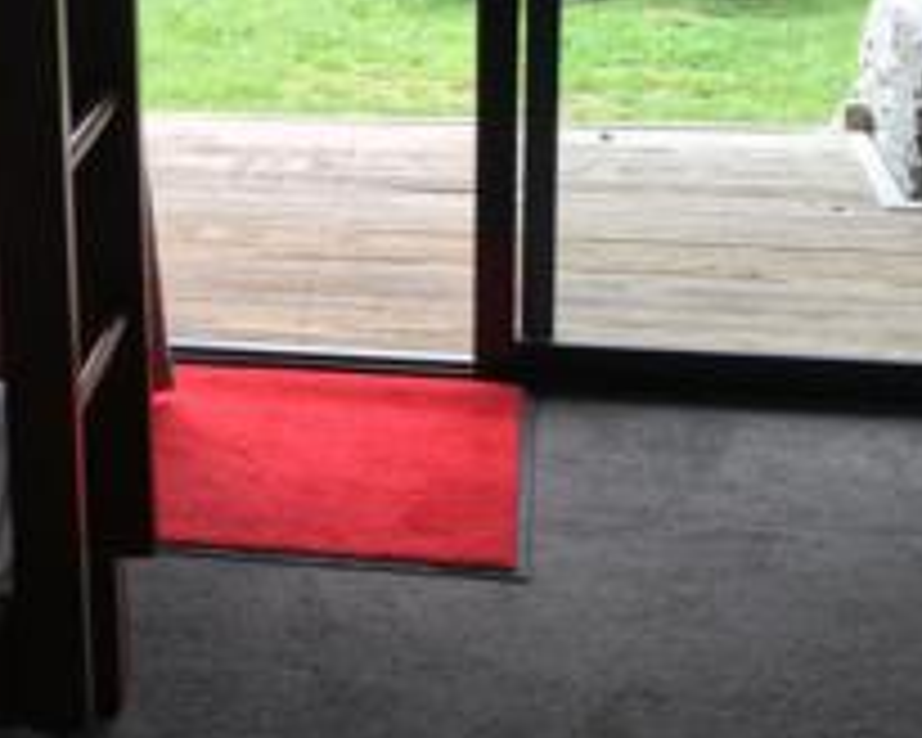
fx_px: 1992
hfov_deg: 25.3
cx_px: 97
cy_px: 29
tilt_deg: -13.3
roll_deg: +2.5
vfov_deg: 20.4
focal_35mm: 73
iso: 25
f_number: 2.2
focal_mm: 4.15
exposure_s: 1/116
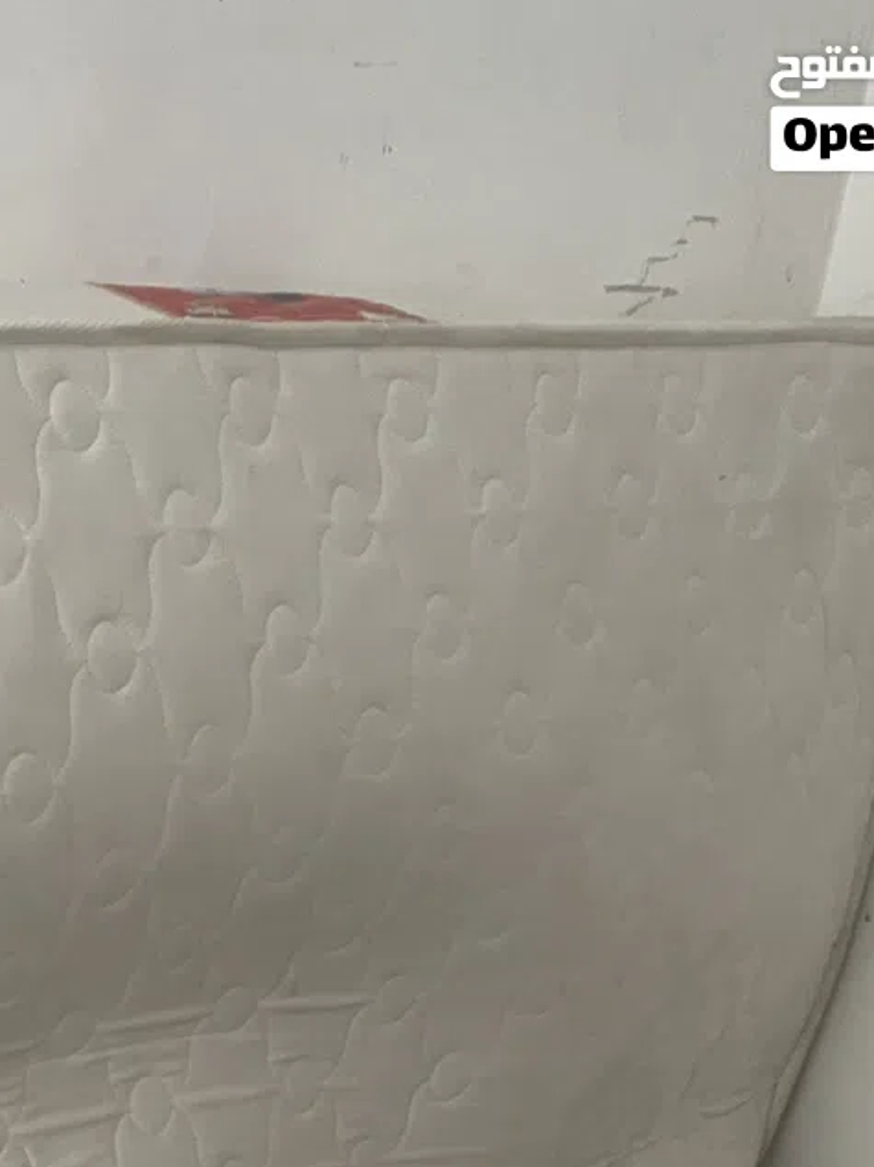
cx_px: 140
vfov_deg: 31.0
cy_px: 1251
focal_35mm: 56
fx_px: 1886
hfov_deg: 25.5
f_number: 1.6
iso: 500
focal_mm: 4.2
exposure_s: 1/45
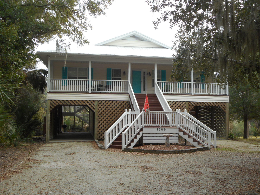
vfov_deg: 36.8
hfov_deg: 47.9
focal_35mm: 39
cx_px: 130
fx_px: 293
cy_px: 98
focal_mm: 6.9
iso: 80
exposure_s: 1/50
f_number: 4.5
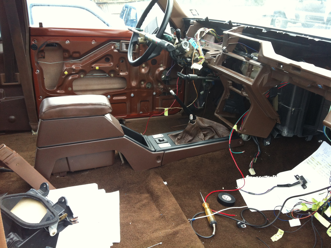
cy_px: 124
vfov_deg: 40.6
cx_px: 166
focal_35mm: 35
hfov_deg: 52.7
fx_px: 334
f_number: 2.8
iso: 100
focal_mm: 3.85
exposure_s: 1/120
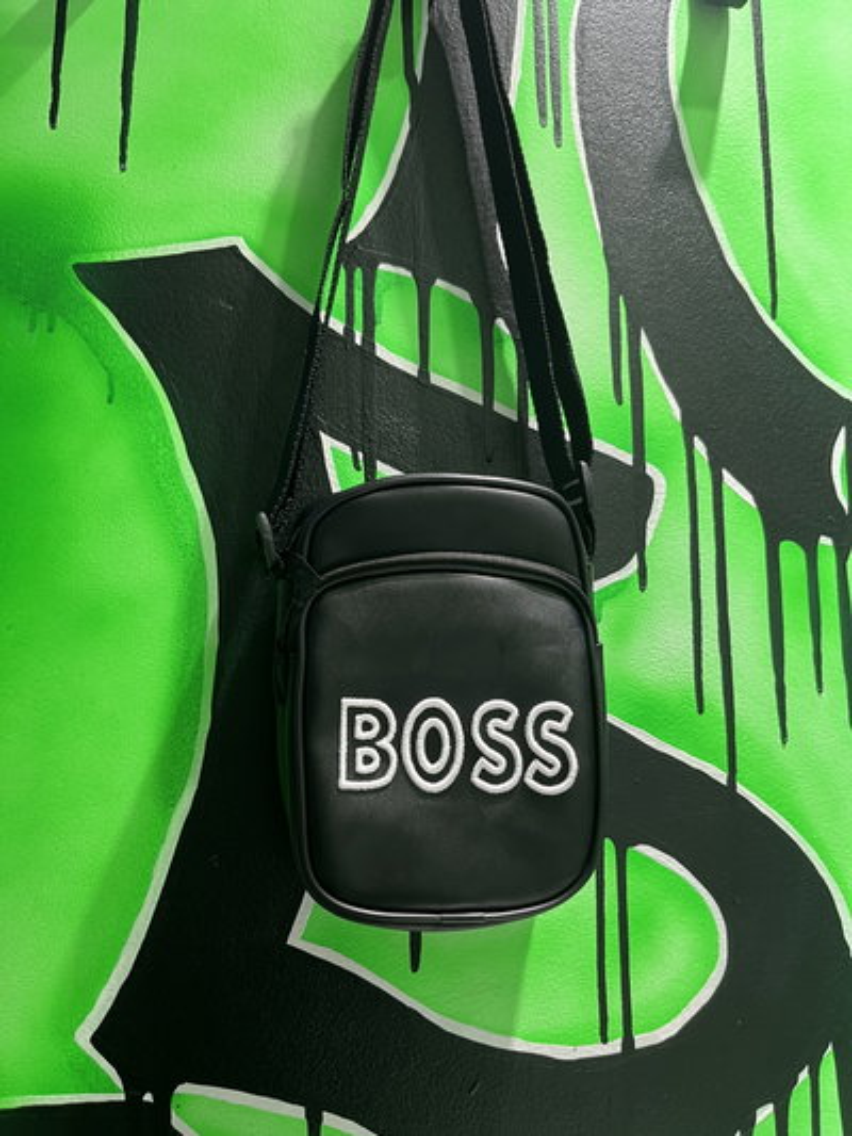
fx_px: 853
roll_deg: +1.4
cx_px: 426
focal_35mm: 26
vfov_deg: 67.3
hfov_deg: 53.1
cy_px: 568
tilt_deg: +5.6
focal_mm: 5.1
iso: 125
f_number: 1.6
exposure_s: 1/50
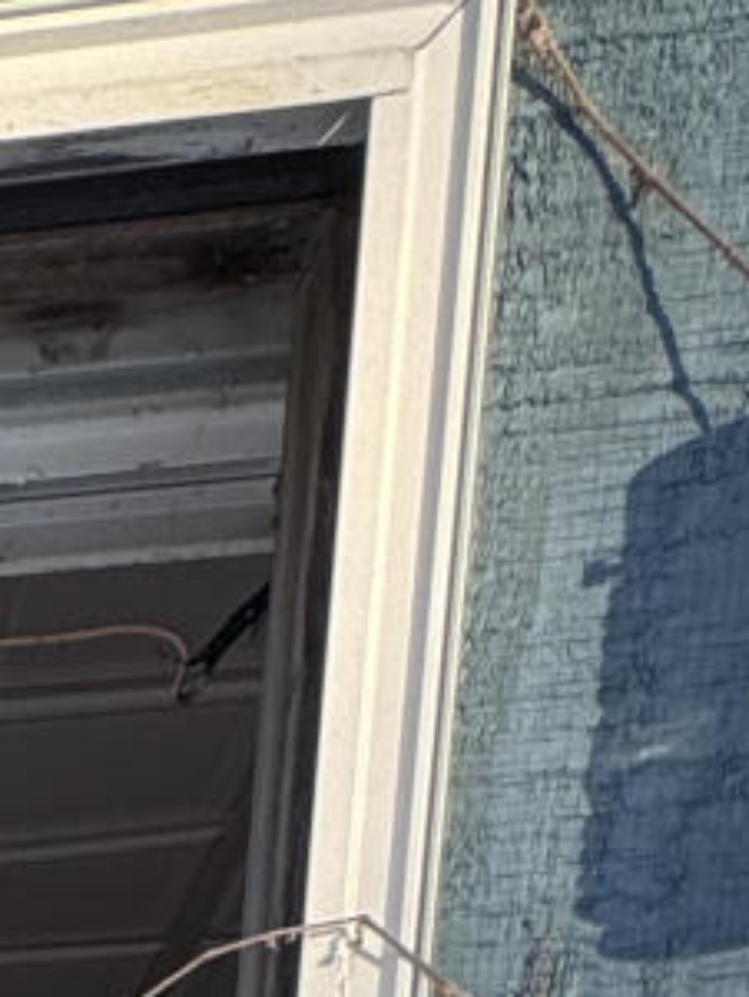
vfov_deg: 14.6
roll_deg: +0.1
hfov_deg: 12.9
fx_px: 2681
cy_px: 2332
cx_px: -935
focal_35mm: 93
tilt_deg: -9.6
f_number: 2.2
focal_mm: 2.22
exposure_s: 1/133
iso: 40
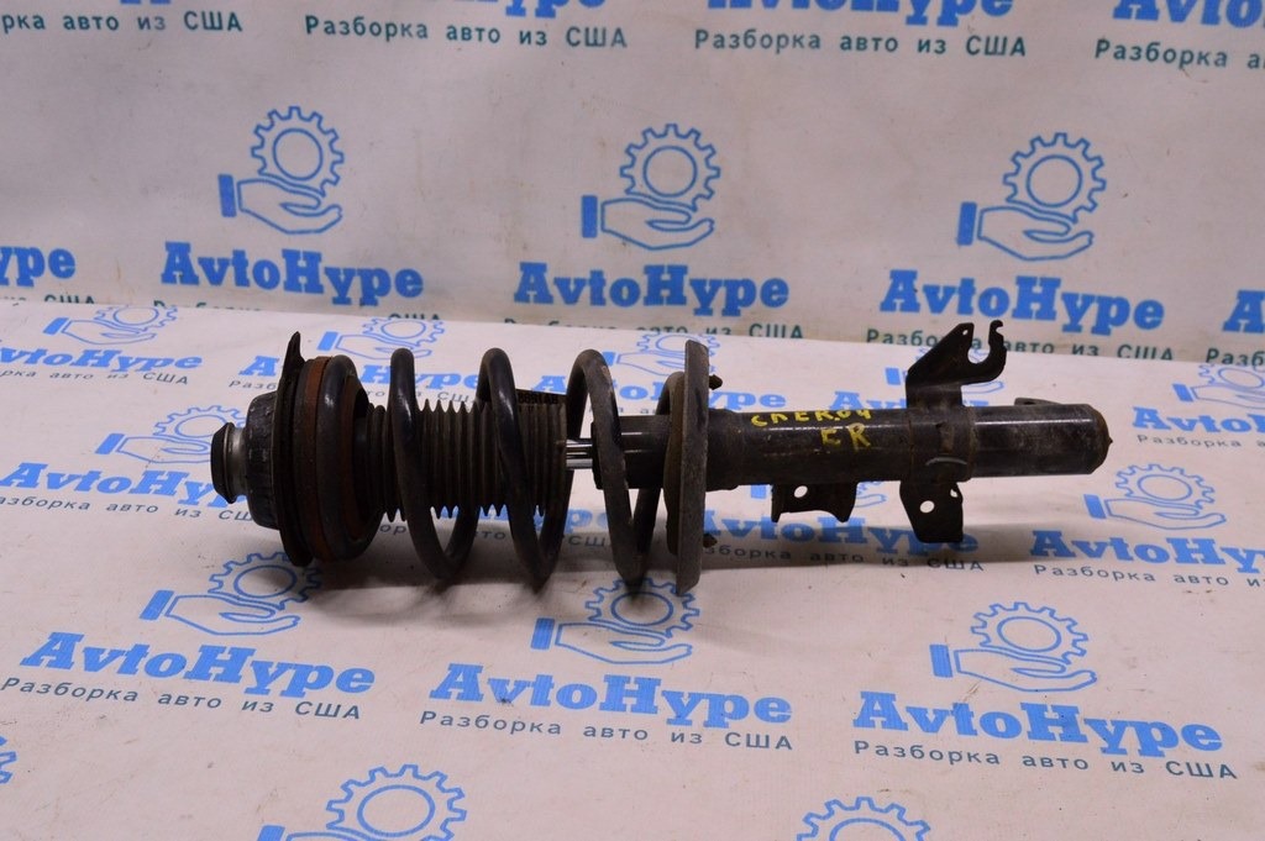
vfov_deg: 30.8
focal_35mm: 44
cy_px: 420
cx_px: 632
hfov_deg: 45.0
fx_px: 1527
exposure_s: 1/125
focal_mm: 29
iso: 1600
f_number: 8
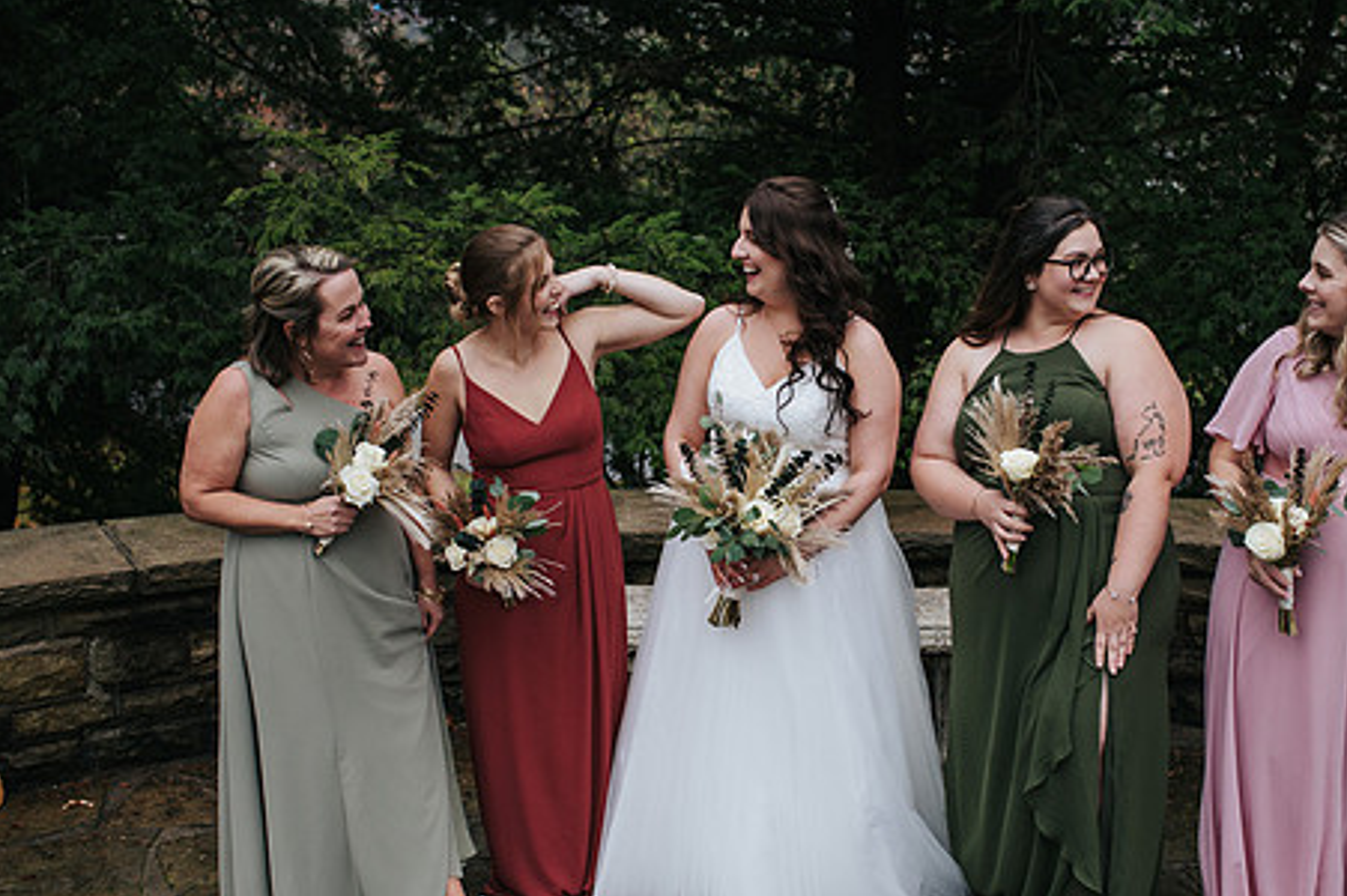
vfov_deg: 27.9
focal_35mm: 48
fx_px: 1795
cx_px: 780
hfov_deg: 41.0
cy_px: 553
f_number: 3.2
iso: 800
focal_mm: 35
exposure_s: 1/400
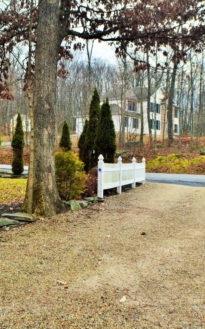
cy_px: 164
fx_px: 501
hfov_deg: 23.1
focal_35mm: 56
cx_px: 80
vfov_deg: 36.3
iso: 400
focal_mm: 24
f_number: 9
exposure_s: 1/125
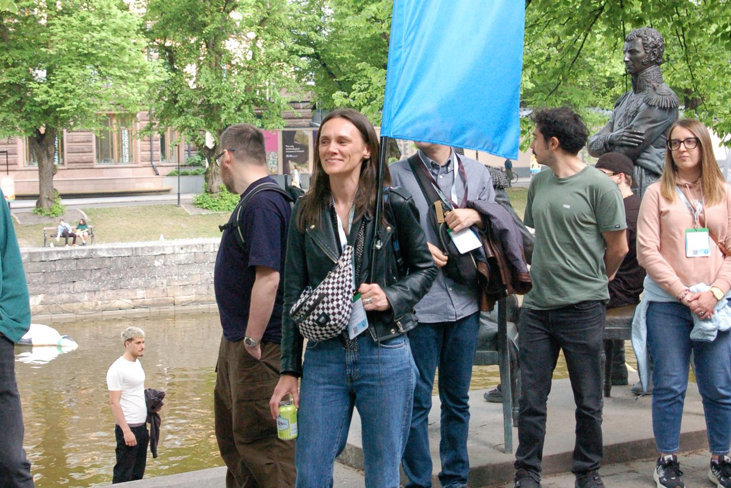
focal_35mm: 62
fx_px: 1254
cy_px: 173
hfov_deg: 32.5
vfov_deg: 21.9
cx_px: 368
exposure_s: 1/125
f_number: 6.3
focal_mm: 27
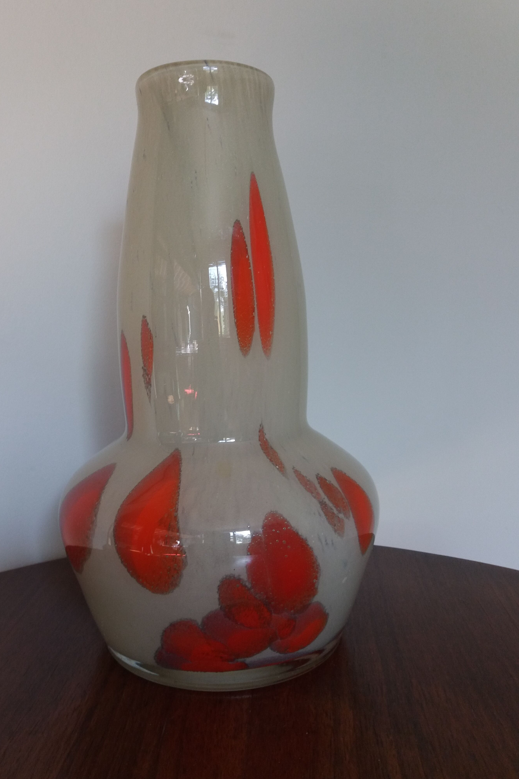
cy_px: 388
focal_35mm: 30
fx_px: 649
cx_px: 218
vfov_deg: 61.9
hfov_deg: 43.5
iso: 64
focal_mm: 3.7
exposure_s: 1/33
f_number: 1.9
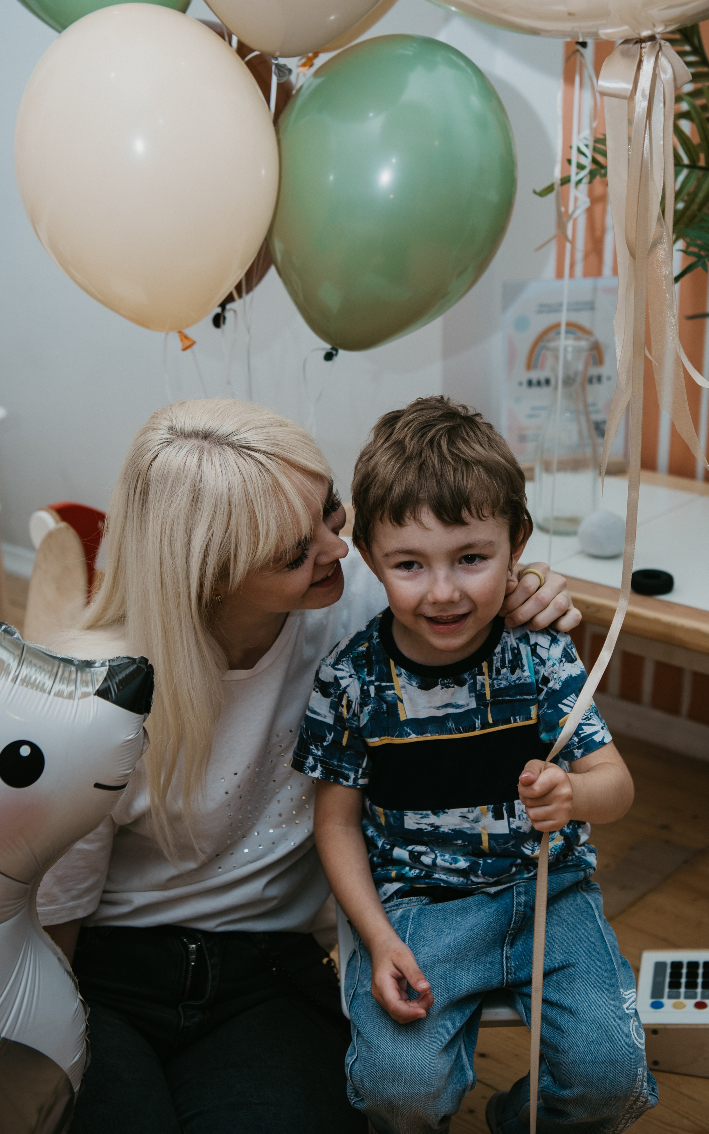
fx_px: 1793
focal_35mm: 58
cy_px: 482
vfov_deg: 35.0
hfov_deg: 22.4
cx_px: 367
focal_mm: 48
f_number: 3.5
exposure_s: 1/160
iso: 100
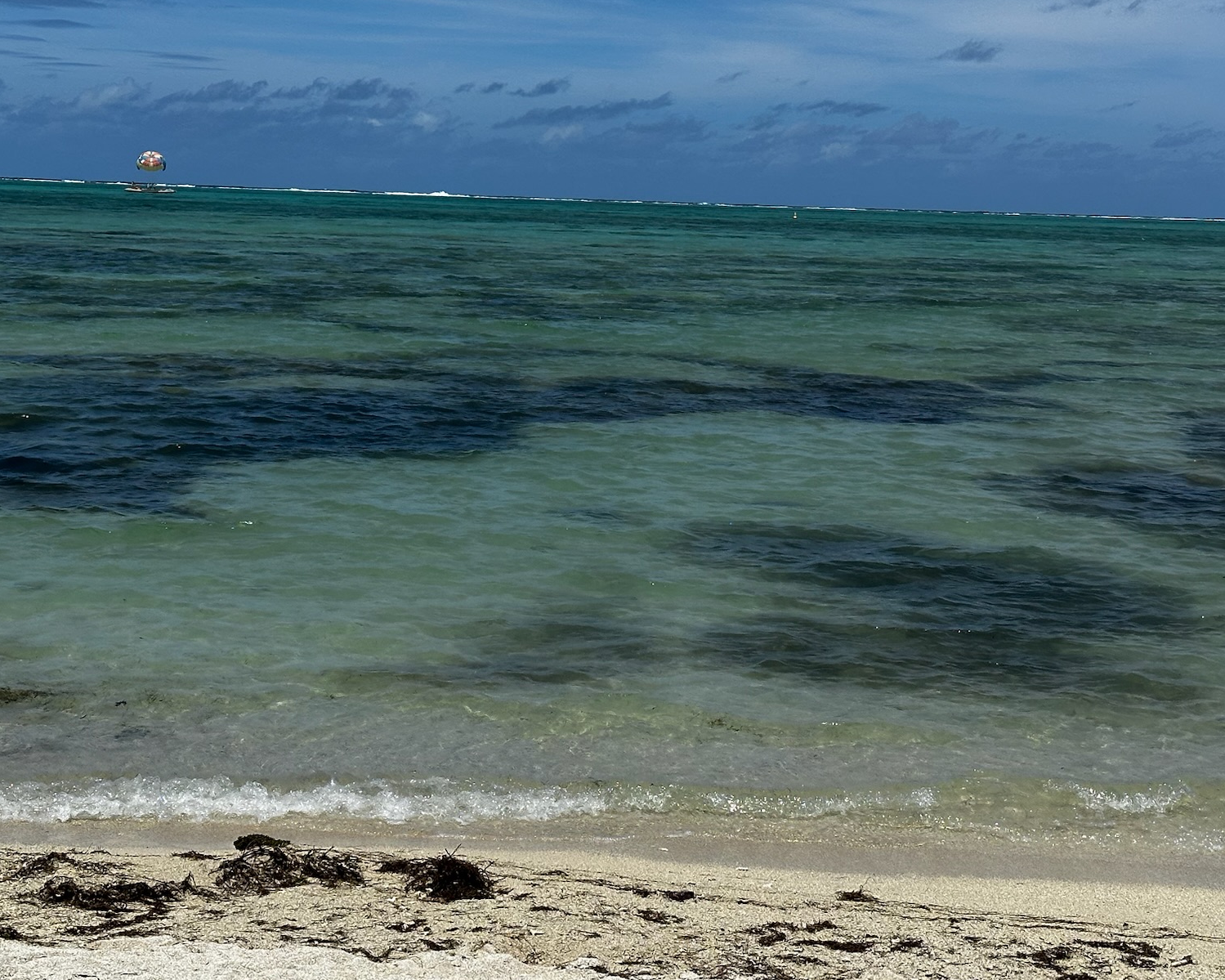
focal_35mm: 64
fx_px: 2320
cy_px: 399
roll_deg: -2.2
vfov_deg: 23.8
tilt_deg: -4.7
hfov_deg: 29.5
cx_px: 494
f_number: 1.78
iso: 64
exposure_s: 1/9804
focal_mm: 6.86
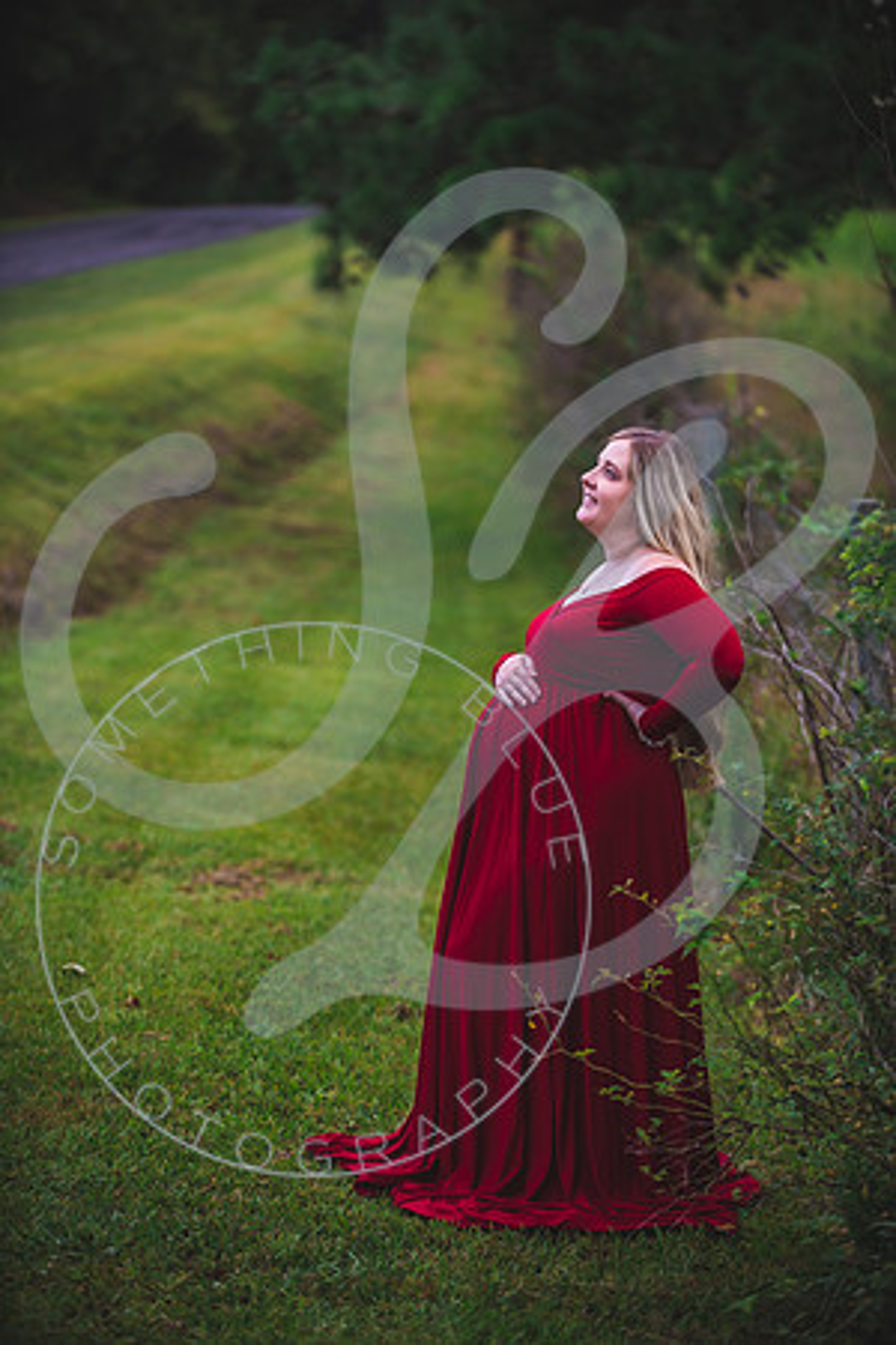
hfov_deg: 12.5
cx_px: 448
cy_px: 672
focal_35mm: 110
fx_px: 4106
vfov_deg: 18.6
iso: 200
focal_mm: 110
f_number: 2.8
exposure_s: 1/320
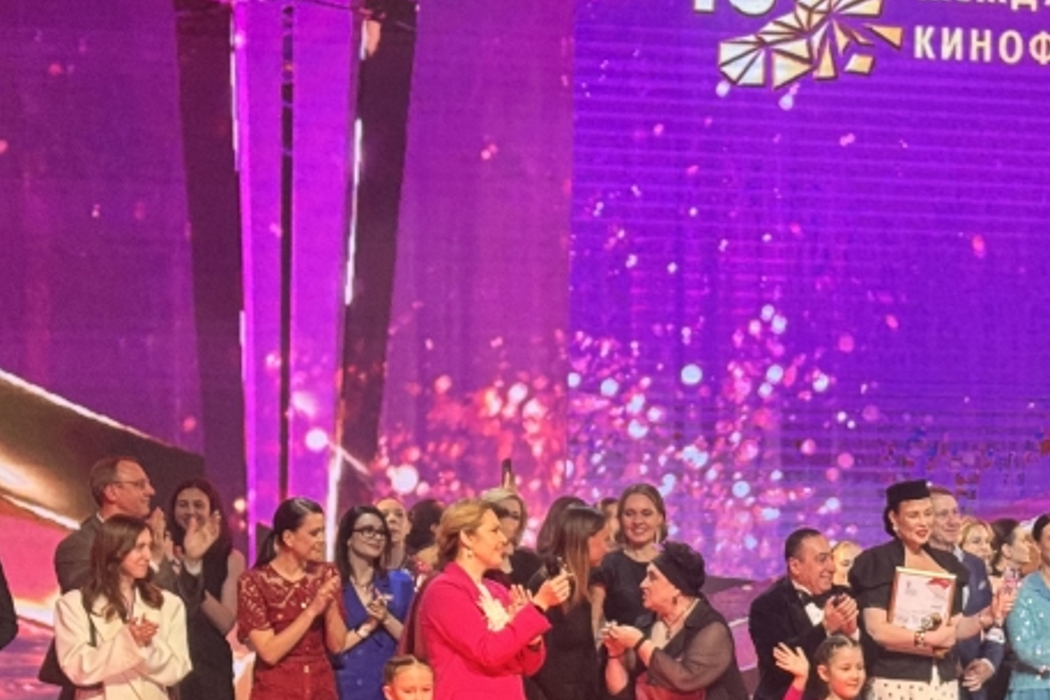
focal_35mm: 93
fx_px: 2712
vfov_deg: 14.7
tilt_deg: +1.4
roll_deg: -0.2
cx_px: 930
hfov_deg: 21.5
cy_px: 429
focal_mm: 6.76
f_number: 1.78
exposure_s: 1/121
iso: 80
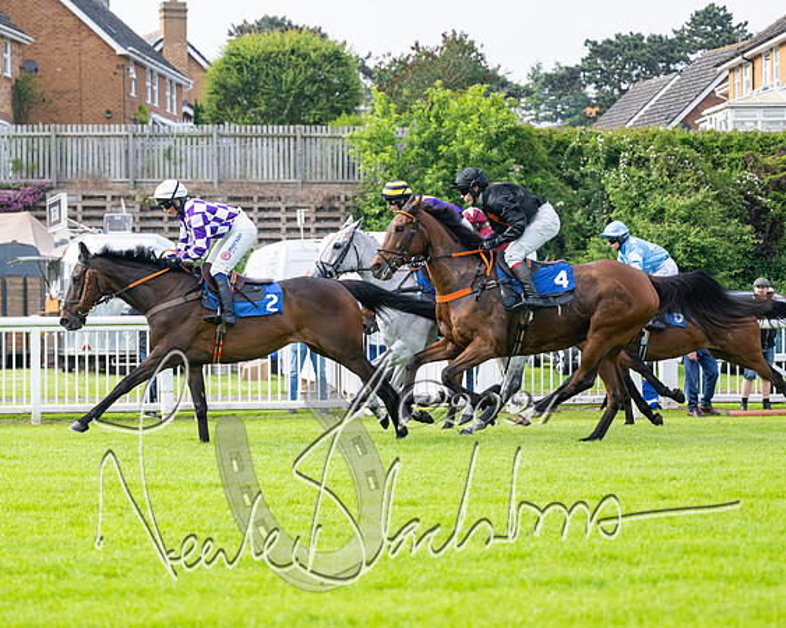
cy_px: 312
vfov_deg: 13.0
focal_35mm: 118
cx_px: 367
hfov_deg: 16.2
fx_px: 2754
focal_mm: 98
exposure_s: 1/2000
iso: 640
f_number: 4
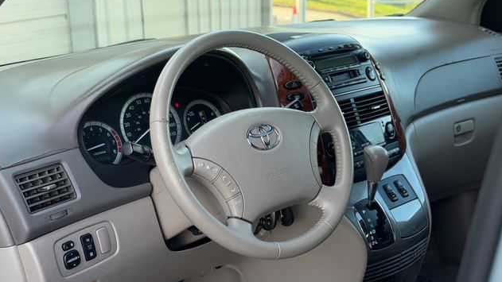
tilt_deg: -14.9
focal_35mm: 53
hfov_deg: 39.2
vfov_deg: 22.6
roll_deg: +1.2
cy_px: 149
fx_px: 706
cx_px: 248
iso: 125
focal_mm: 6.76
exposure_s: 1/212
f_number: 1.78
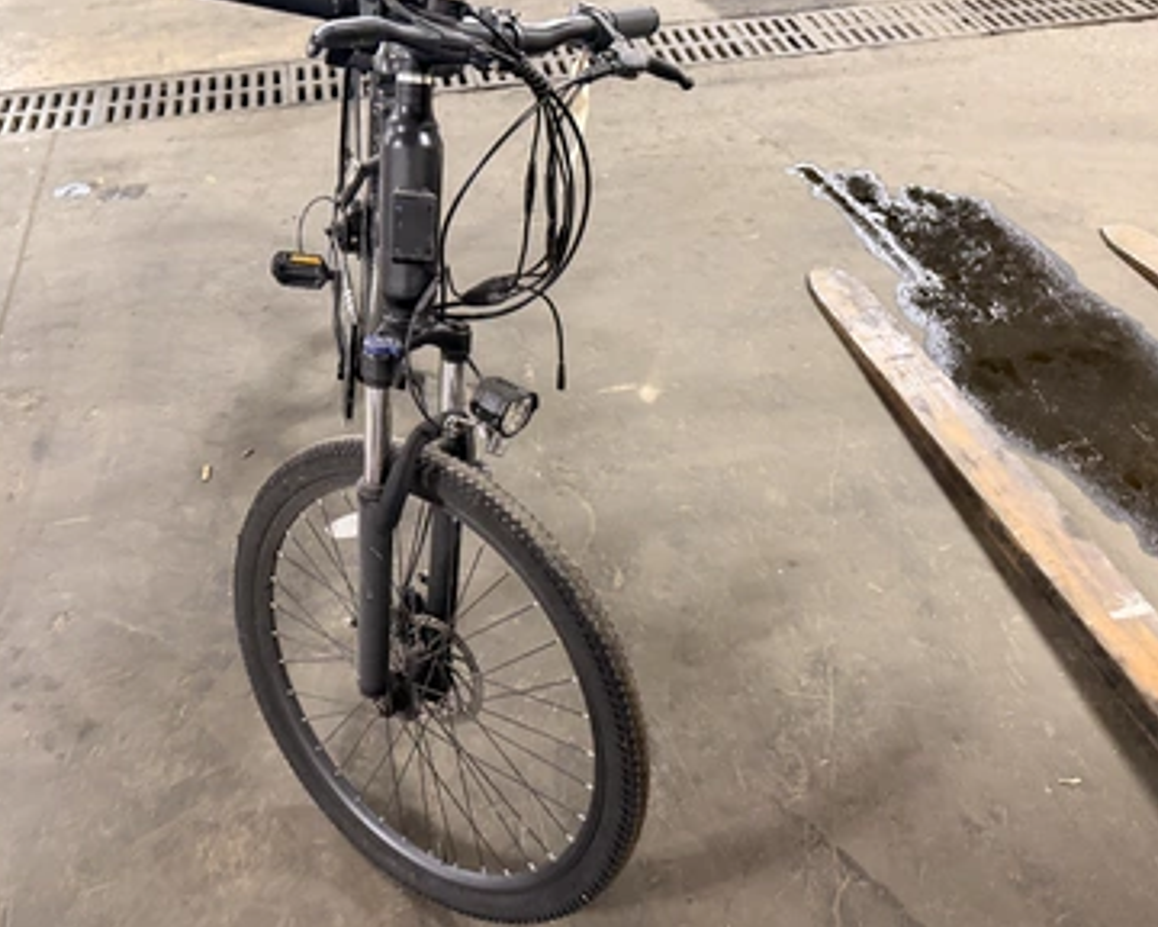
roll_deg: +10.3
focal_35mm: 26
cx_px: 518
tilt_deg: -40.6
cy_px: 464
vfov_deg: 54.9
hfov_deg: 65.9
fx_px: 891
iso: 640
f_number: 1.78
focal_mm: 6.76
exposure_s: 1/40
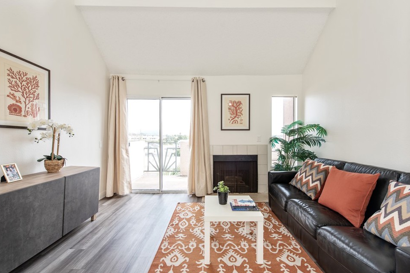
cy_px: 140
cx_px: 208
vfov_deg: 77.3
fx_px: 171
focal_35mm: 15
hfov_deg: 100.4
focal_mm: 14
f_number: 5.6
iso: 180
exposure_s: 1/125
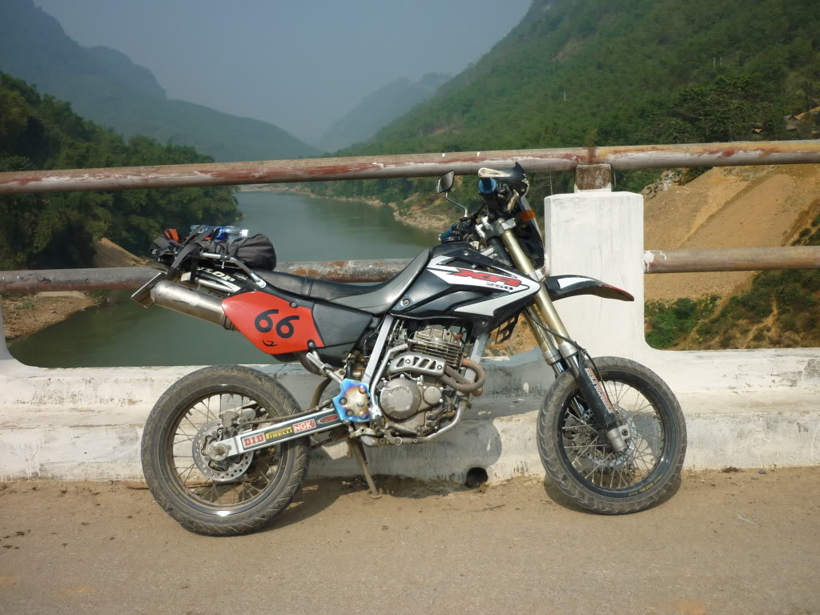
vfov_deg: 42.9
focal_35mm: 33
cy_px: 308
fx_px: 782
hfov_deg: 55.4
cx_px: 410
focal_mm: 5.5
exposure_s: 1/200
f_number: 8
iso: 80
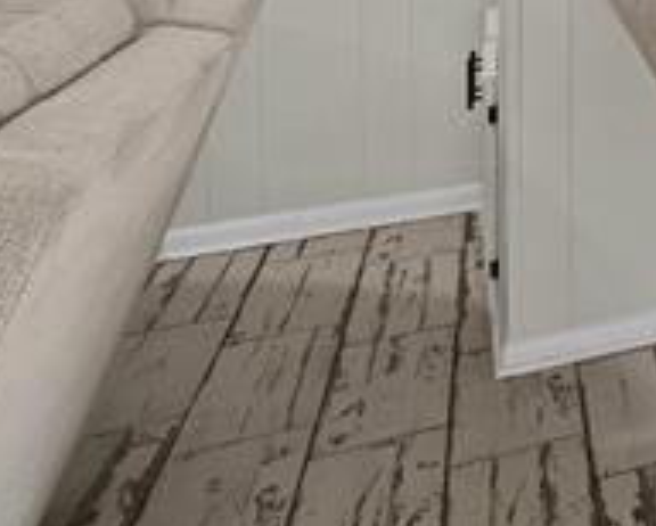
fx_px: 1166
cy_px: -256
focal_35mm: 60
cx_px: 1620
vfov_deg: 21.5
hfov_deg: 14.7
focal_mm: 12
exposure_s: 1/6
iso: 640
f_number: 9
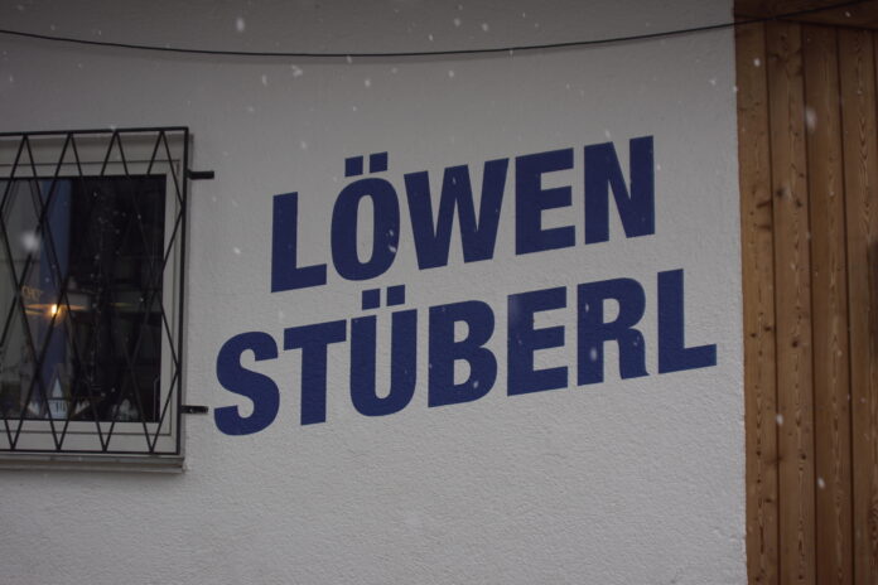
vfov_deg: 31.9
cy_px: 292
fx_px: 1024
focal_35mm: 42
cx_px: 439
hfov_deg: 46.4
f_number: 4
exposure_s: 1/160
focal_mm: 28
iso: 100
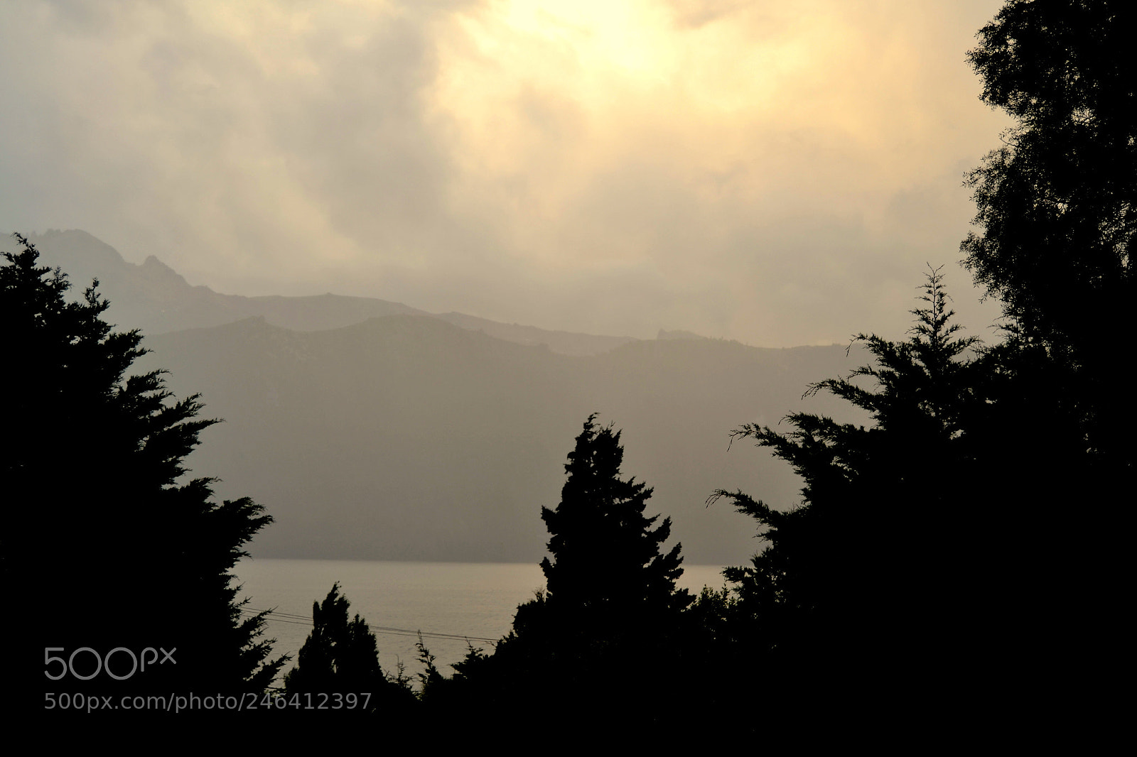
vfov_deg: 28.1
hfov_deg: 41.1
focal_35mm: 48
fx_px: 1516
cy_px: 378
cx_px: 568
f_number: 4.5
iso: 100
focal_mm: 32
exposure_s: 1/40
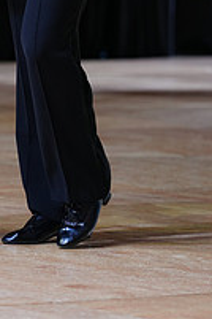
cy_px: -92
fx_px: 3321
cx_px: -61
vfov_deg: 5.5
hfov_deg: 3.6
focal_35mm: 376
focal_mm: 130
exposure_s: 1/400
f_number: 2.8
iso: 640
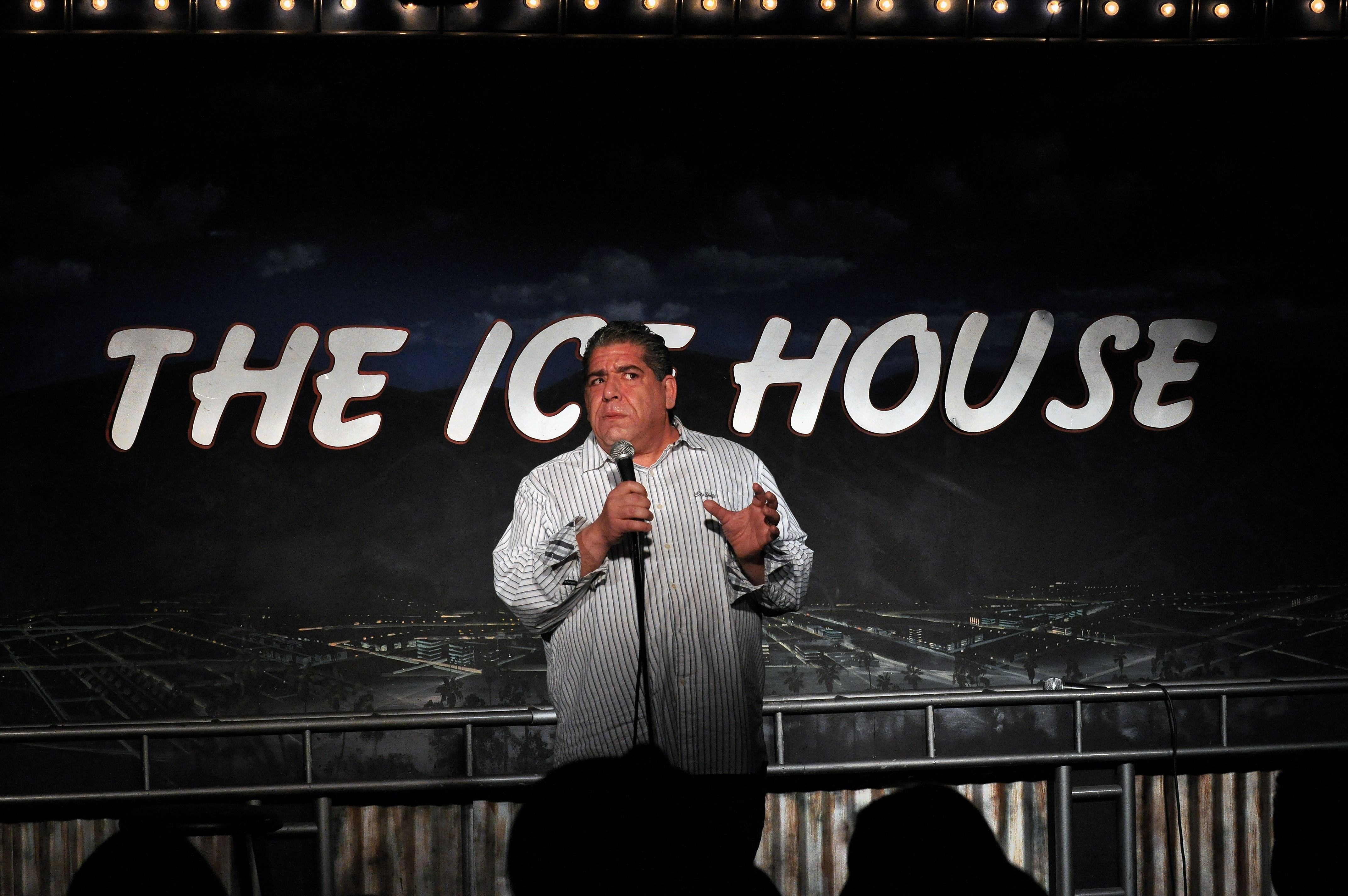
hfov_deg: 17.5
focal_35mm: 117
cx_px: 674
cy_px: 448
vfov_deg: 11.7
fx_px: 4376
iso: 1250
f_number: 6.3
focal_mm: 78
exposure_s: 1/320
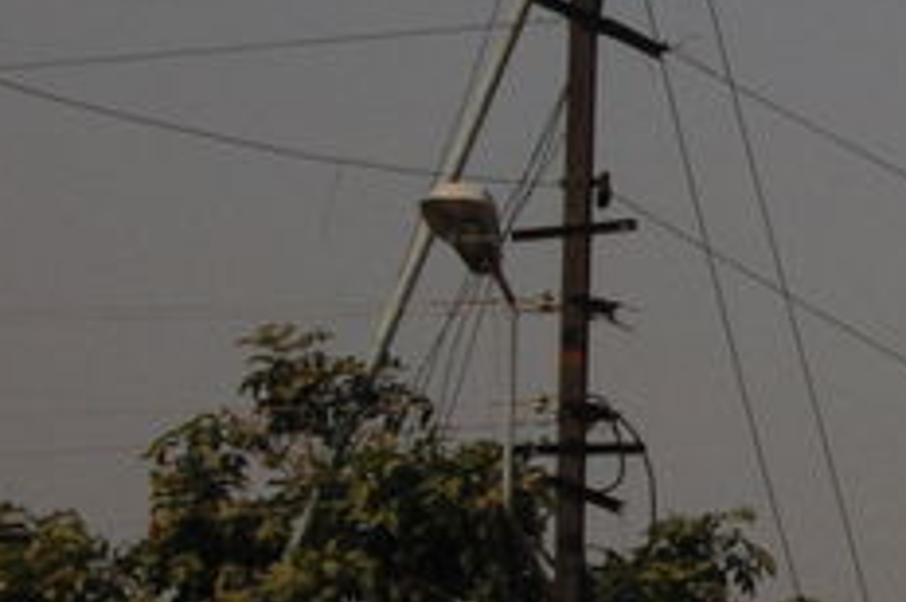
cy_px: 276
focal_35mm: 205
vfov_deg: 6.7
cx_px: 1960
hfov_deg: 9.3
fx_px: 5157
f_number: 22
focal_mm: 31
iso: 800
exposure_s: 1/320
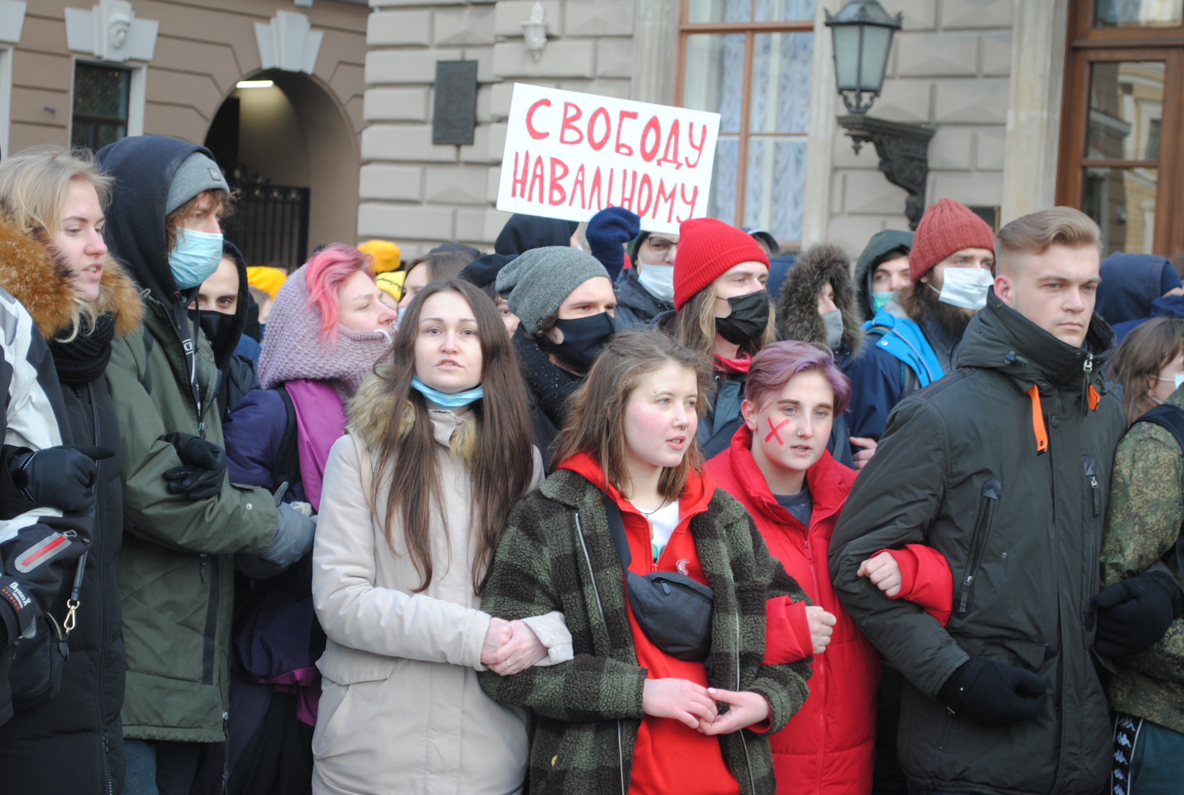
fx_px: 2373
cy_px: 398
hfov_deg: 28.0
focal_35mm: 72
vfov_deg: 19.0
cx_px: 592
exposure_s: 1/60
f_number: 5.6
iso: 200
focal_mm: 48
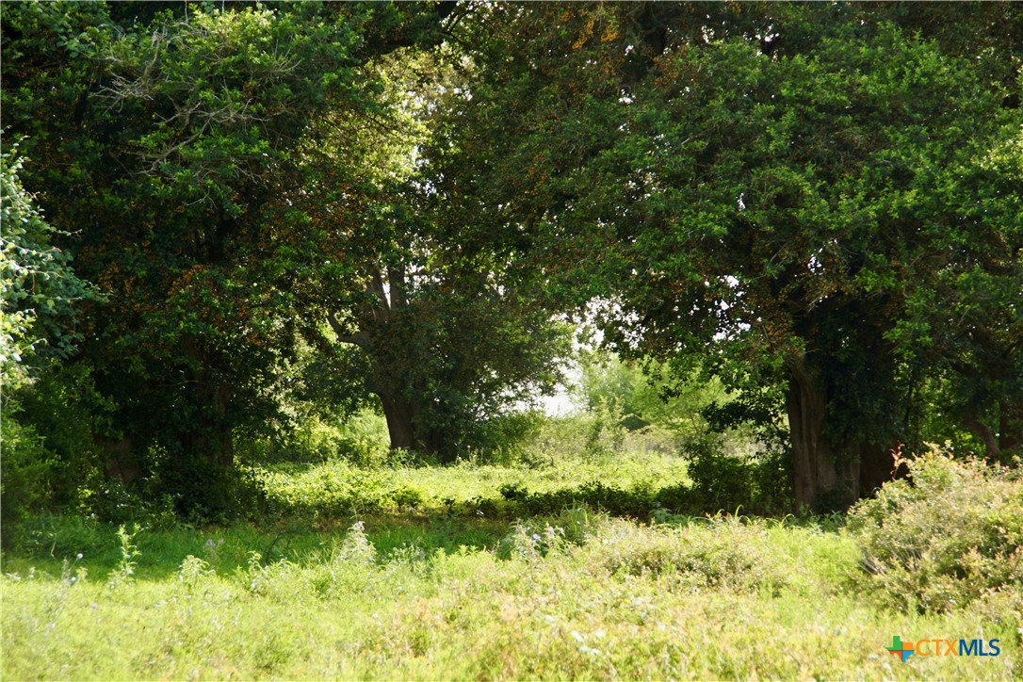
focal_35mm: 180
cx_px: 512
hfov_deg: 11.4
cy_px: 341
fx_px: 5115
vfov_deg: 7.6
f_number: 6.3
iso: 160
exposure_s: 1/200
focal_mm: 120
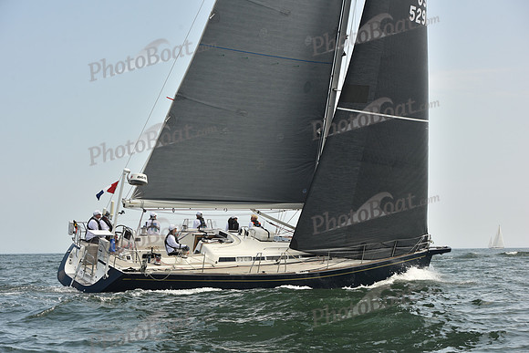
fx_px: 1029
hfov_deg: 28.8
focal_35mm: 70
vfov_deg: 19.5
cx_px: 264
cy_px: 176
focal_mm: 70
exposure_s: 1/800
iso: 250
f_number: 7.1
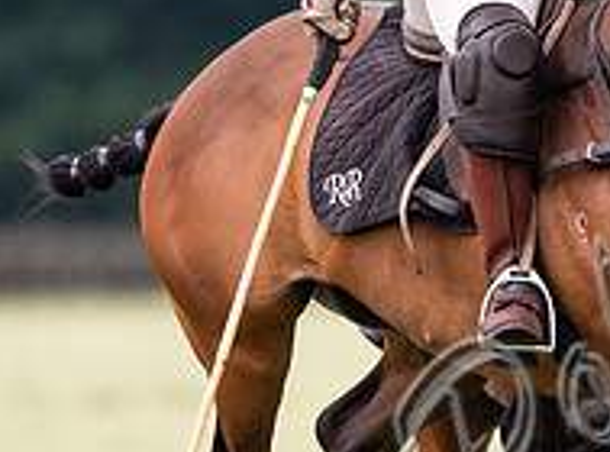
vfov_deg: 0.5
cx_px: 817
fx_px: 50035
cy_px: 149
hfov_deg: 0.7
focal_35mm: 2852
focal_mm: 500
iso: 1000
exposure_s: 1/1000
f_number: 4
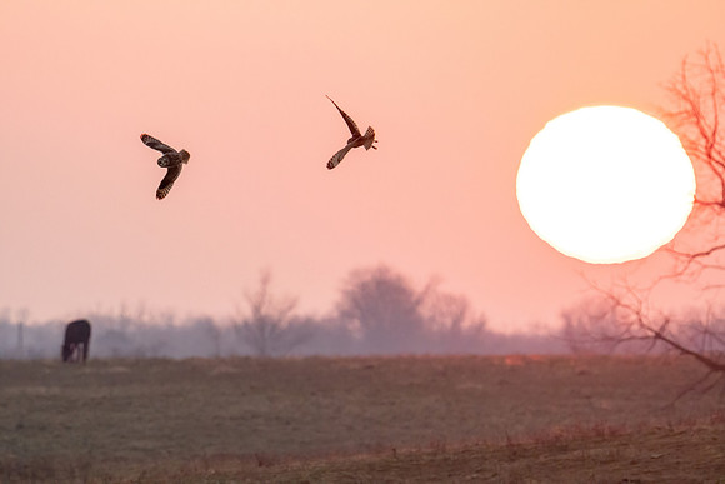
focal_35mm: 900
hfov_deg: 2.3
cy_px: 242
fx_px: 18128
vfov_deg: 1.5
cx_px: 362
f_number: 8
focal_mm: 600
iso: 6400
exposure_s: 1/1250
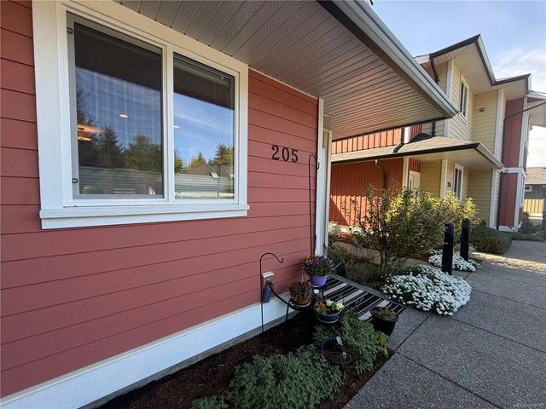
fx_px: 221
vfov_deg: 85.7
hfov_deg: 102.1
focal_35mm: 14
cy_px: 204
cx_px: 273
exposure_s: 1/153
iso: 40
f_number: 2.2
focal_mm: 2.22
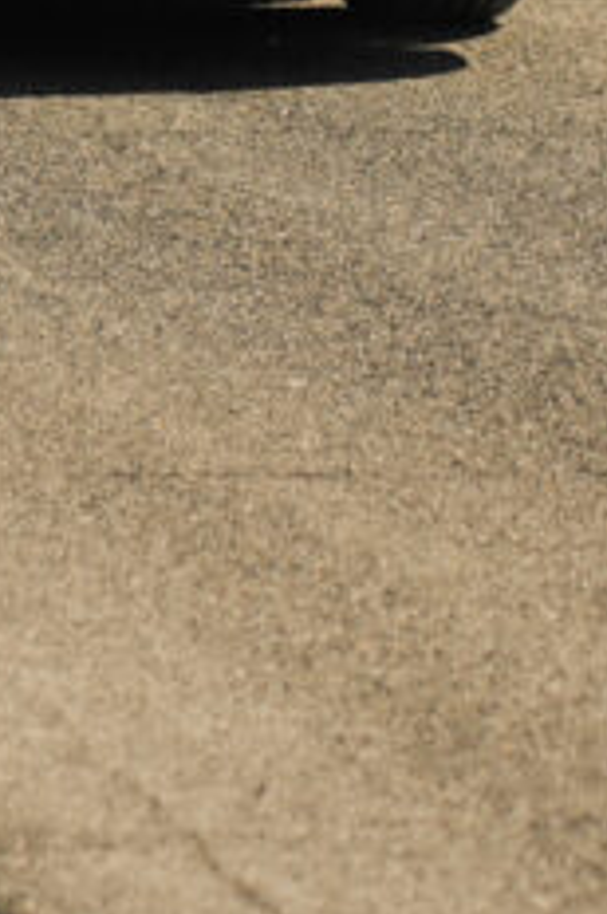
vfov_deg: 4.5
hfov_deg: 3.0
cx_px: -203
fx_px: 11491
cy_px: -784
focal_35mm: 453
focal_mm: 75
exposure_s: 1/1250
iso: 100
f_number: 2.8
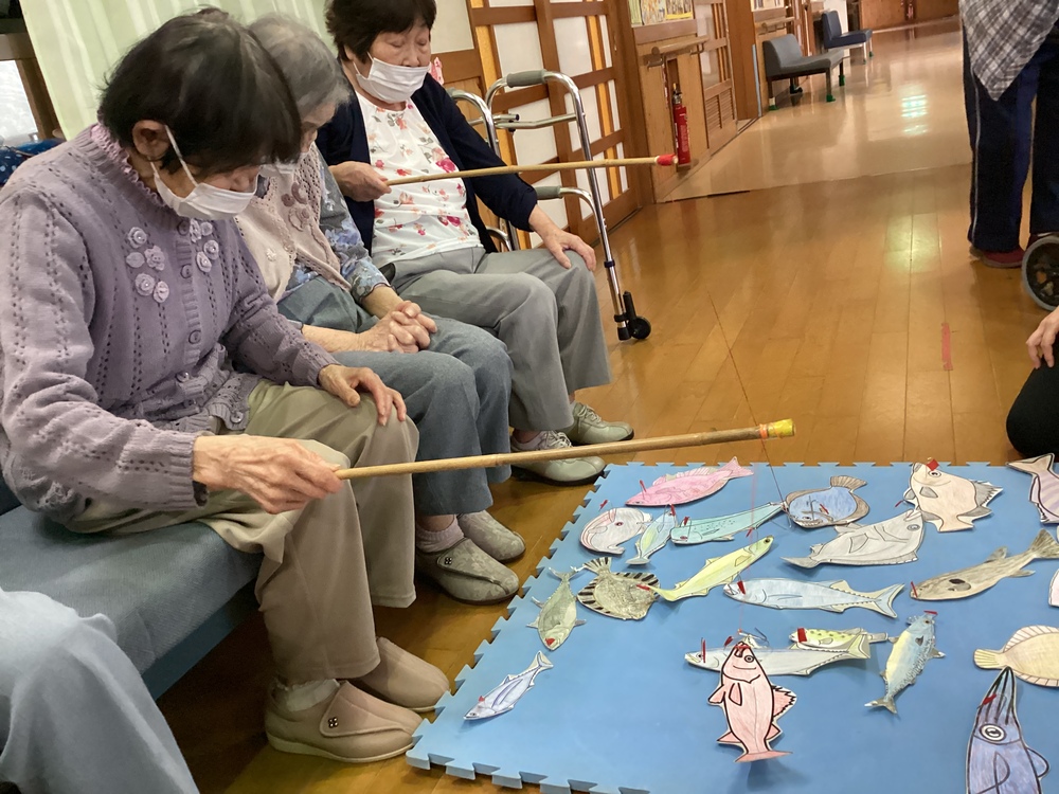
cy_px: 397
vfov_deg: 45.4
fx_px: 948
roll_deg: +10.0
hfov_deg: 58.4
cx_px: 530
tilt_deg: -17.6
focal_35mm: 31
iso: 400
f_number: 2.4
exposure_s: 1/60
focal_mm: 3.3
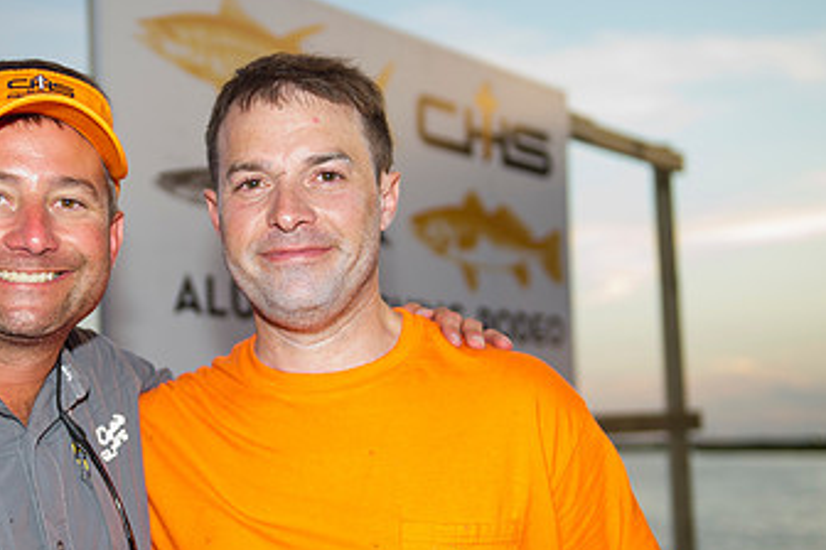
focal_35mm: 69
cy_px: 312
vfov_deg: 19.7
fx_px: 1583
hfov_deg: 29.0
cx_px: 256
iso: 125
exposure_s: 1/50
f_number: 2.8
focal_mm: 40
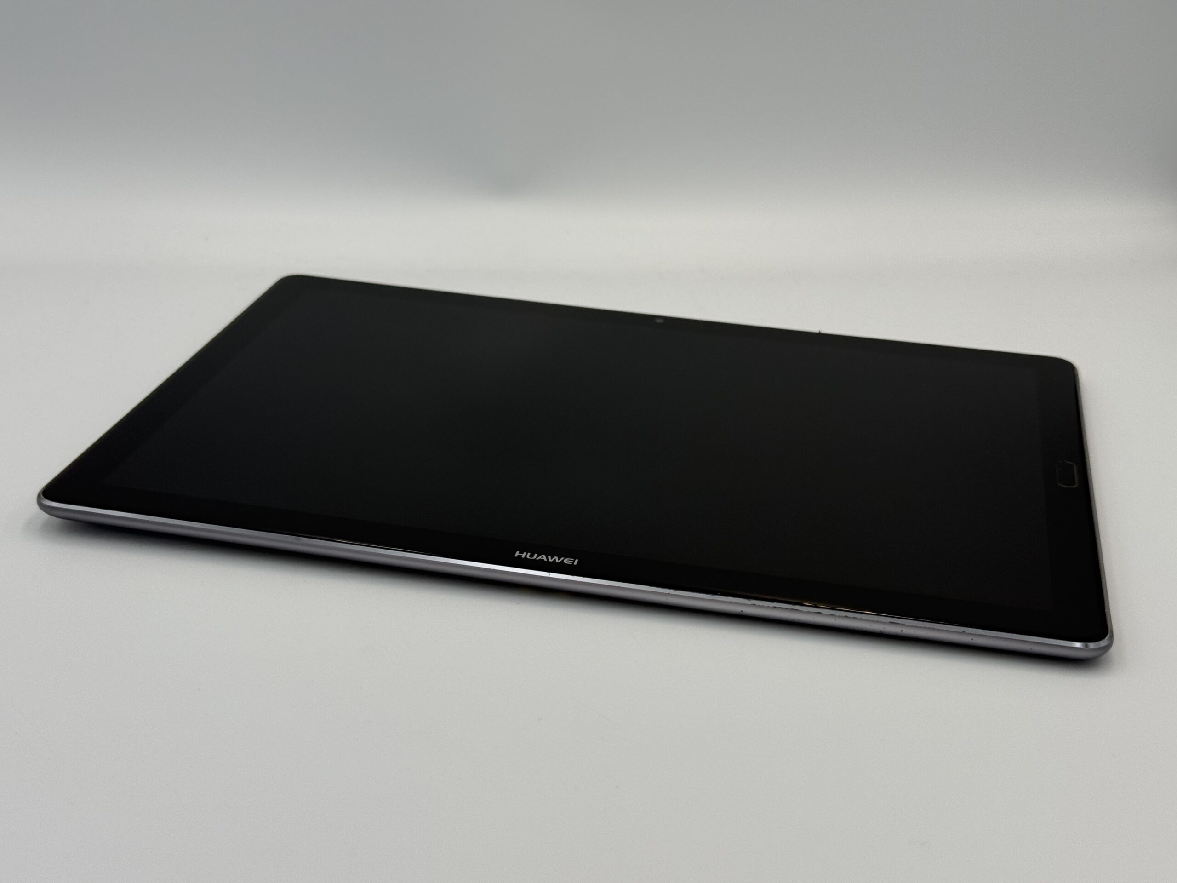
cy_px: 442
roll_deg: -0.3
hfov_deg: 39.7
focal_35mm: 48
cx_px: 588
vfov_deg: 30.3
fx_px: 1632
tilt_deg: -24.8
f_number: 1.78
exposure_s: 1/1055
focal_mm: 6.76
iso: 80
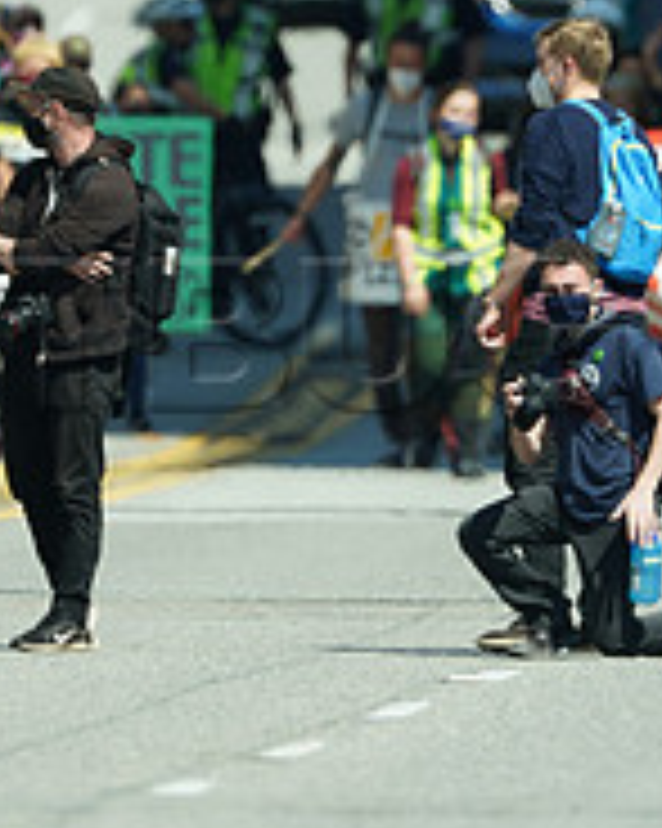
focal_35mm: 2488
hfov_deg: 0.6
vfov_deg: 0.8
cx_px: 378
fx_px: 60984
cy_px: 290
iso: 100
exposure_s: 1/320
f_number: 6.3
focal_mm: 840
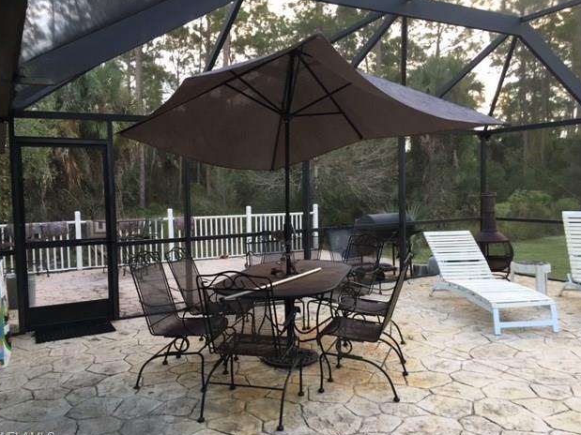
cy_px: 221
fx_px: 503
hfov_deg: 60.0
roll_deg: +0.6
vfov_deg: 46.8
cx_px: 286
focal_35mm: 30
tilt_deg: -4.6
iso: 25
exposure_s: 1/40
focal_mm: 4.15
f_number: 2.2
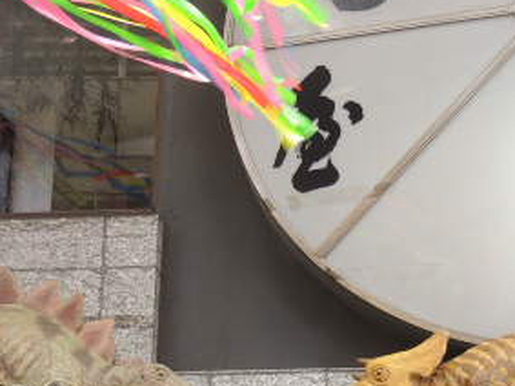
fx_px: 1680
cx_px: 260
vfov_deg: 12.9
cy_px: 397
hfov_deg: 17.4
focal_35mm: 113
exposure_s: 1/40
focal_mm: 8.9
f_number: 3.6
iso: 100
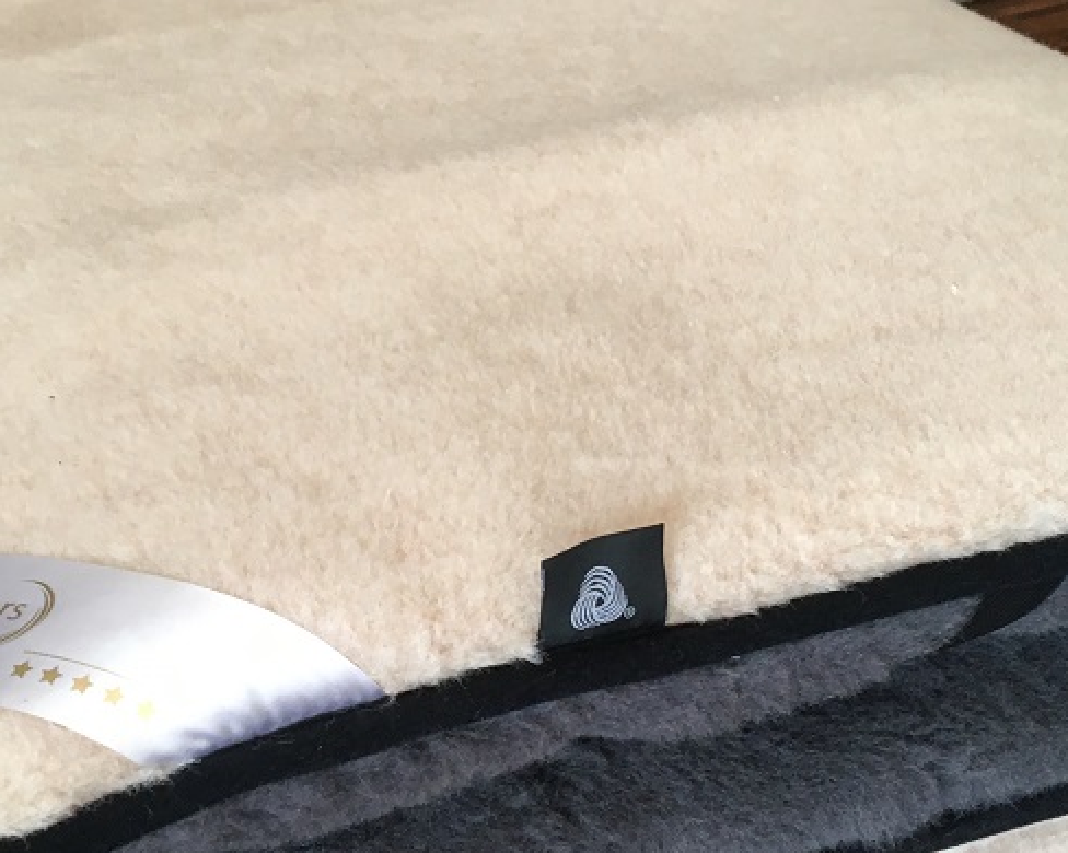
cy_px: 503
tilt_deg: -31.9
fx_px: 1833
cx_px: 497
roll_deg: +2.3
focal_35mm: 58
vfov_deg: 26.2
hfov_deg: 32.5
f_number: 2.2
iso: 50
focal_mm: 4.15
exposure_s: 1/33
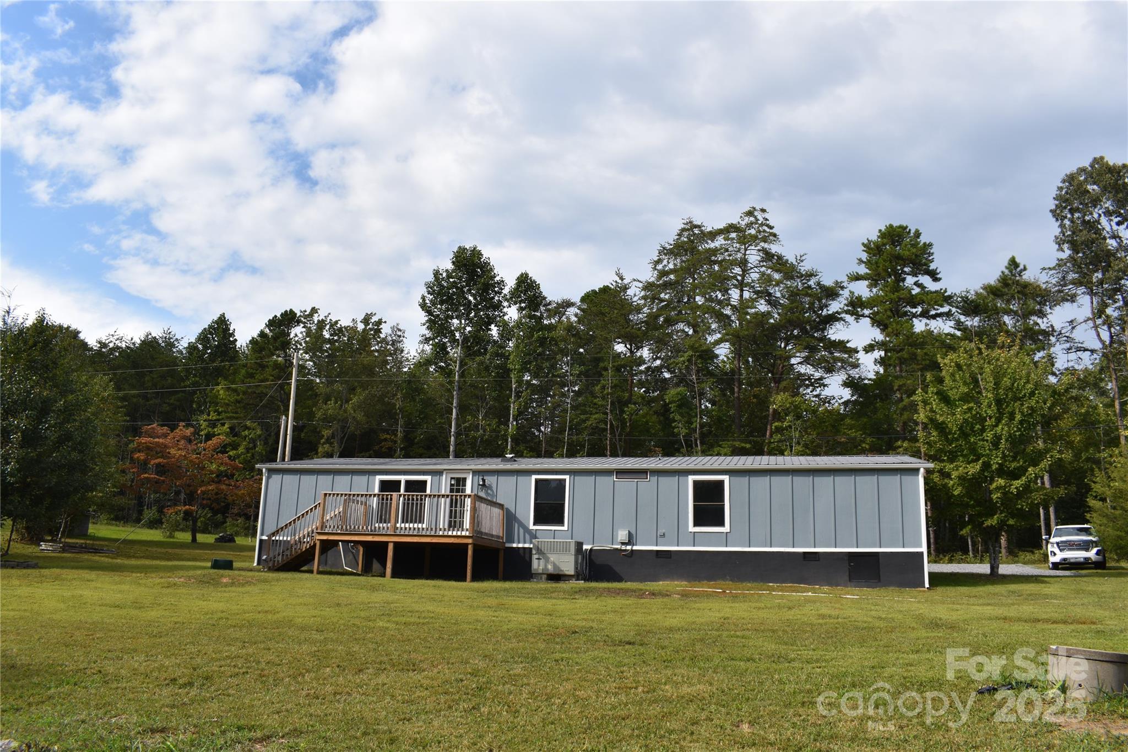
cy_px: 376
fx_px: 846
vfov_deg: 47.9
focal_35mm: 27
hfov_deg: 67.4
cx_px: 564
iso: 100
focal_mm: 18
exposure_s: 1/200
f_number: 11
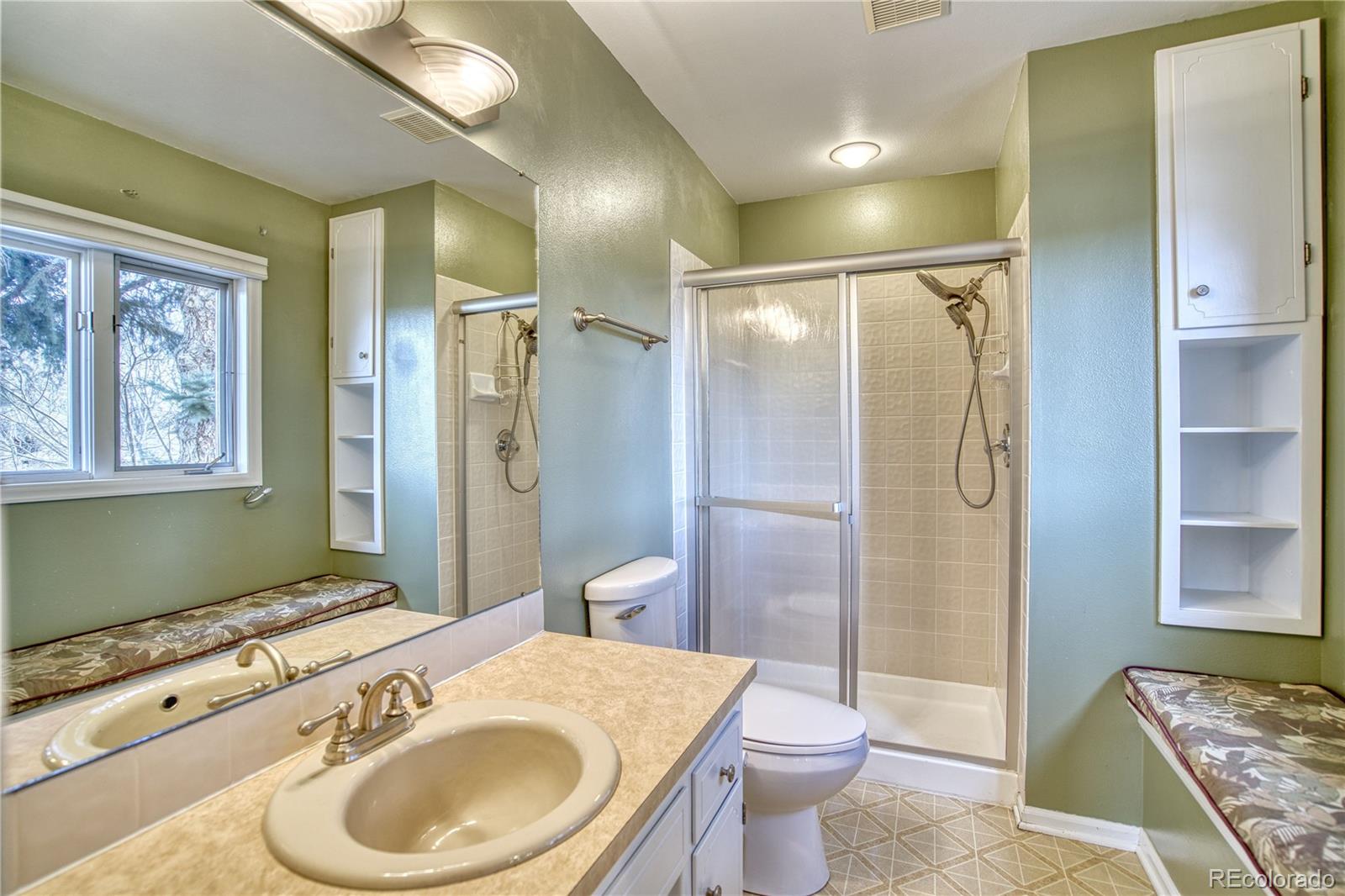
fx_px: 598
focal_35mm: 16
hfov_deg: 96.7
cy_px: 448
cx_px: 672
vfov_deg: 73.7
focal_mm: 16
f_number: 4
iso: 500
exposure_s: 1/60
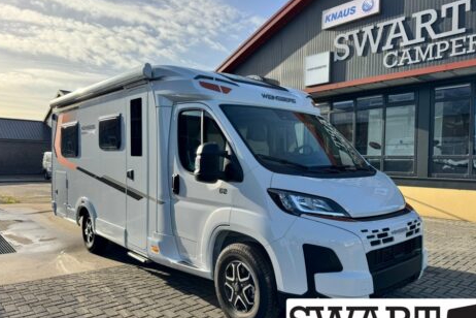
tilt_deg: -0.6
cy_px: 167
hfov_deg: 67.4
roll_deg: -0.5
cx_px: 248
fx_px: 357
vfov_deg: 47.9
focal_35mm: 27
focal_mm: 6.76
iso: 80
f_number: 1.78
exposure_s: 1/3247
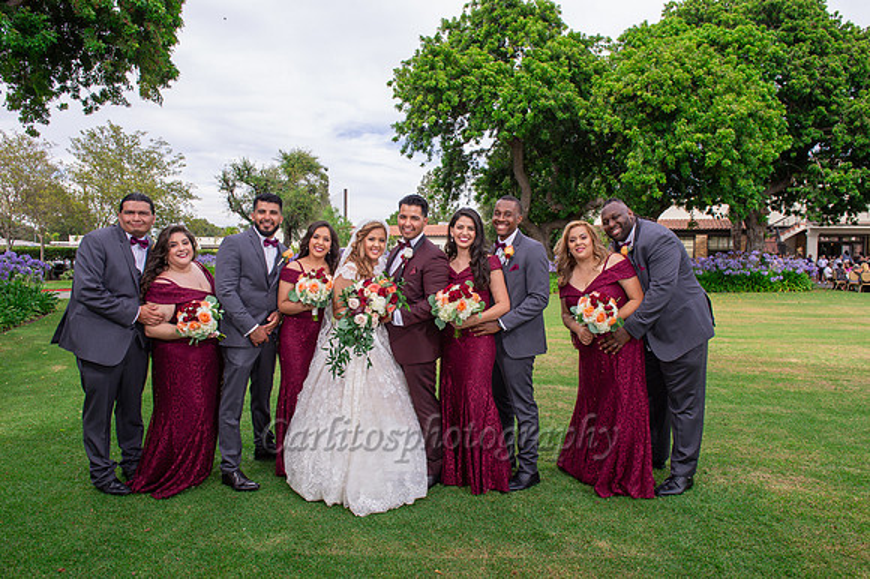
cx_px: 435
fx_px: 580
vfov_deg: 53.1
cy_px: 290
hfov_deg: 73.8
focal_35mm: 24
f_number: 8
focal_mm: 24
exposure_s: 1/250
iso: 400
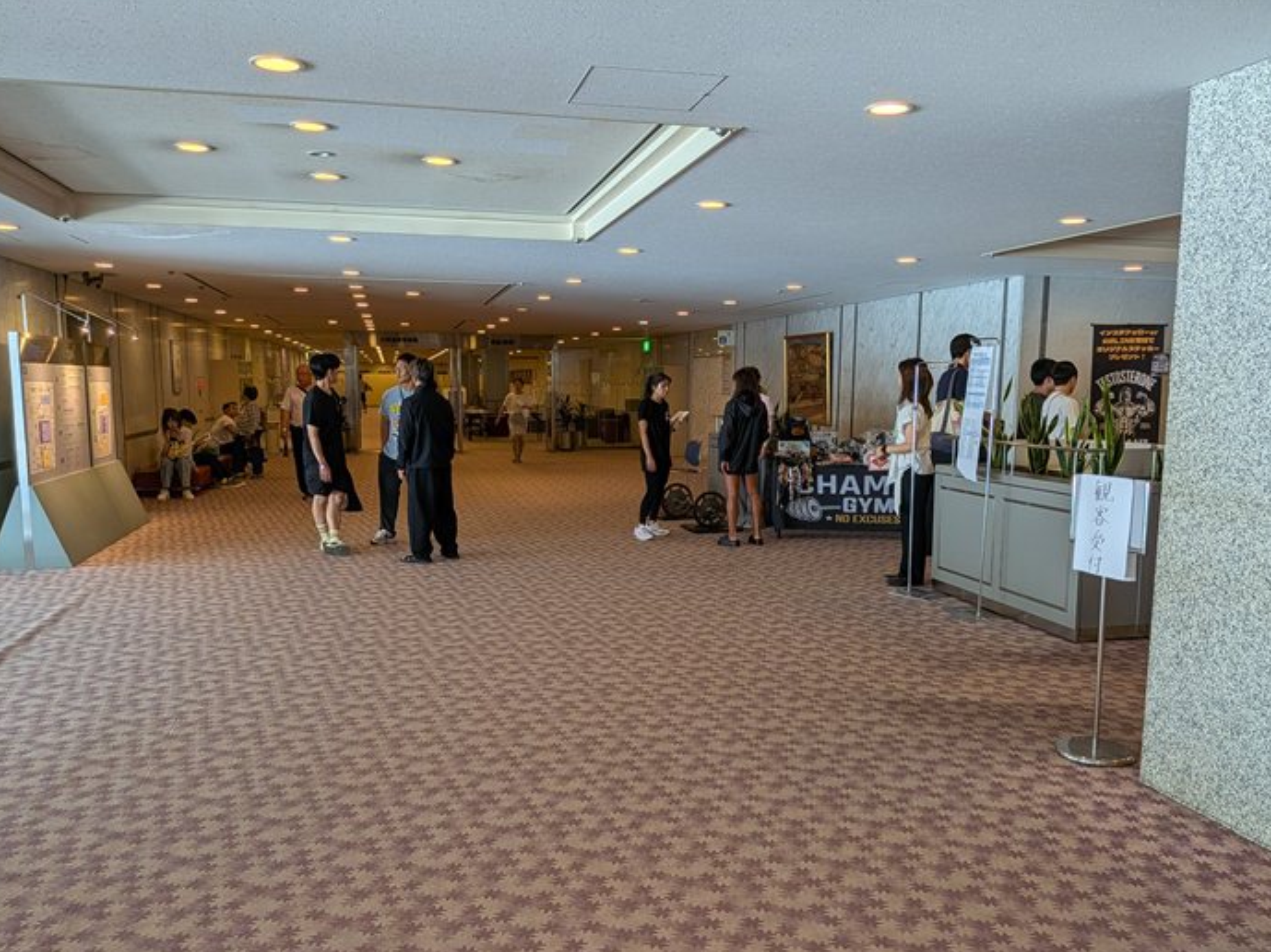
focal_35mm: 27
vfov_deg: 51.2
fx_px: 991
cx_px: 647
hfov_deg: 65.3
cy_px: 527
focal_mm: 4.53
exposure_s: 1/120
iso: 25
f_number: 1.7
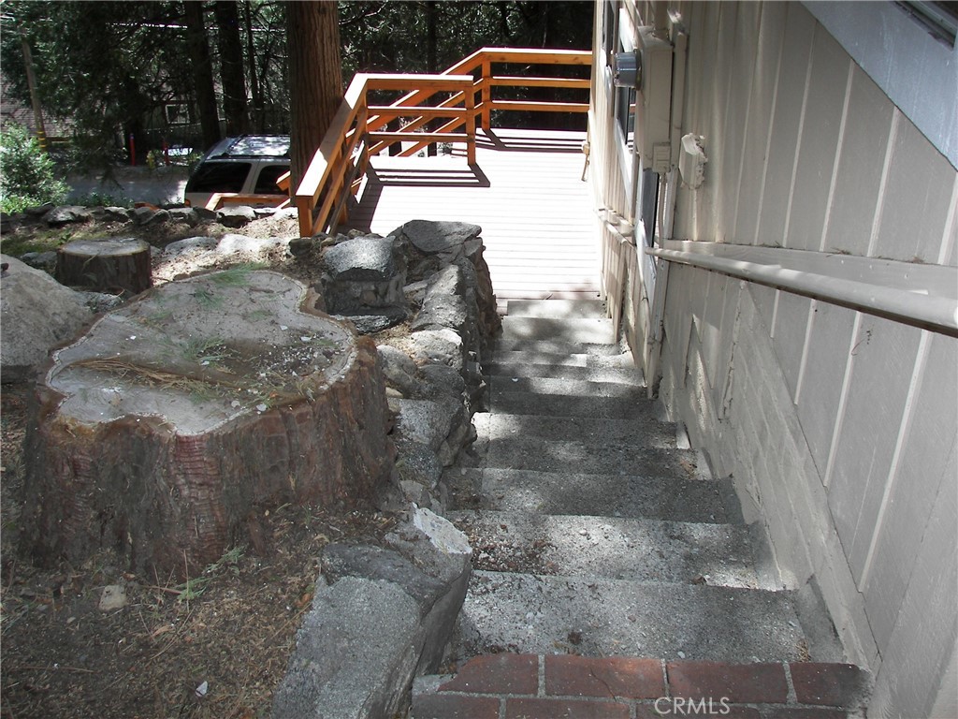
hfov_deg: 51.4
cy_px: 360
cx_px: 479
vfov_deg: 39.7
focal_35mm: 36
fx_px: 996
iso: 50
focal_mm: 6
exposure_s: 1/250
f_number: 2.8
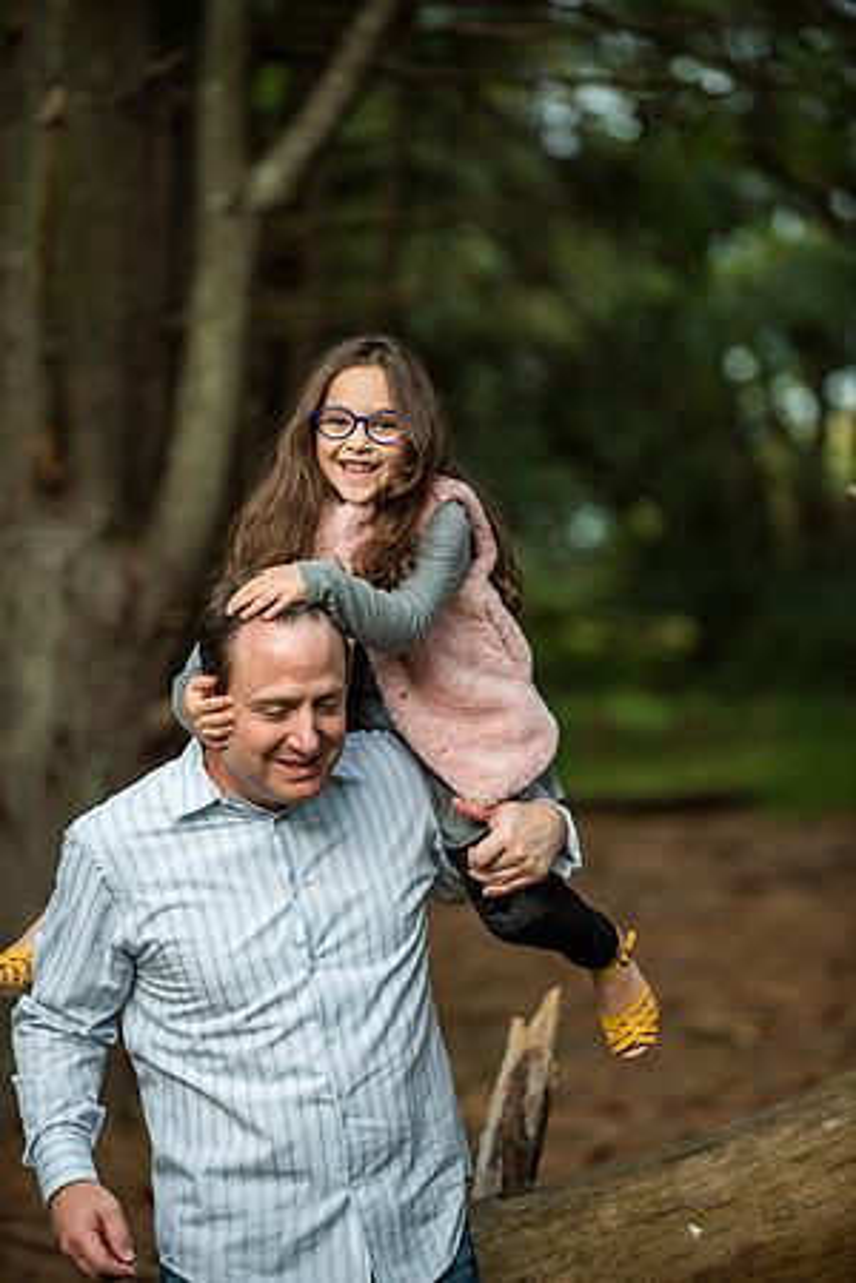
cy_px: 642
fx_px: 4993
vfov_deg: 14.7
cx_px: 428
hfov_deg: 9.8
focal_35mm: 140
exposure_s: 1/400
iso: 1250
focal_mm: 140
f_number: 3.2
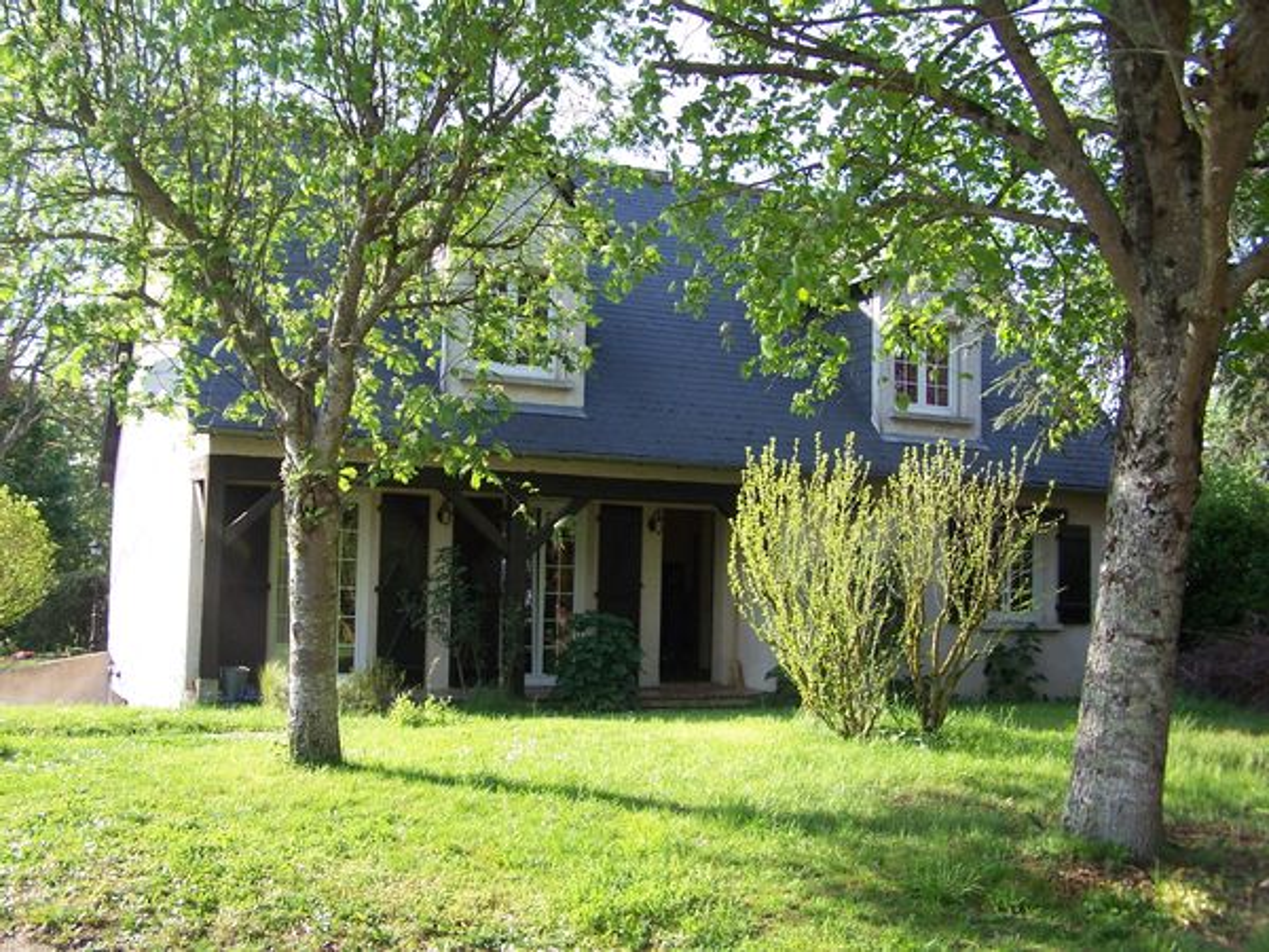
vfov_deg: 37.7
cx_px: 634
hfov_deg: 49.0
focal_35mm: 38
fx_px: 1393
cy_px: 476
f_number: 2.8
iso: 80
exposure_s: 1/250
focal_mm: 6.3
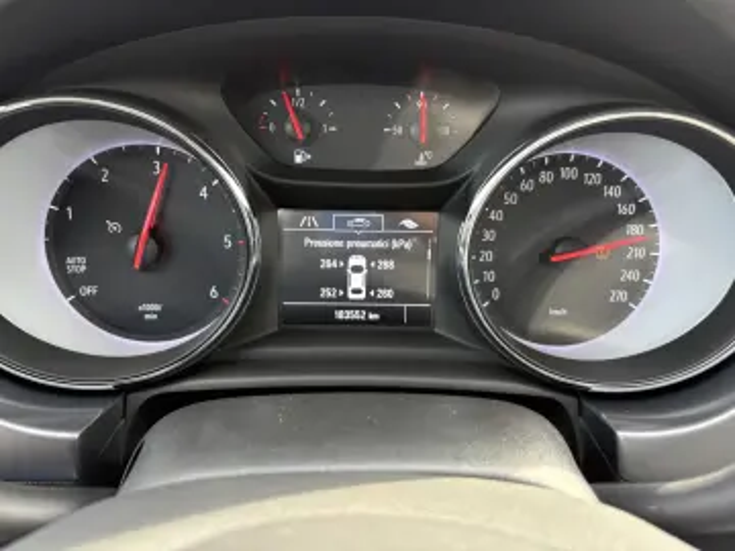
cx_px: 368
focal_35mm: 26
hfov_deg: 67.3
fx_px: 552
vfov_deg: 53.1
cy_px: 276
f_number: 1.6
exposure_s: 1/121
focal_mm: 5.96
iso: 125
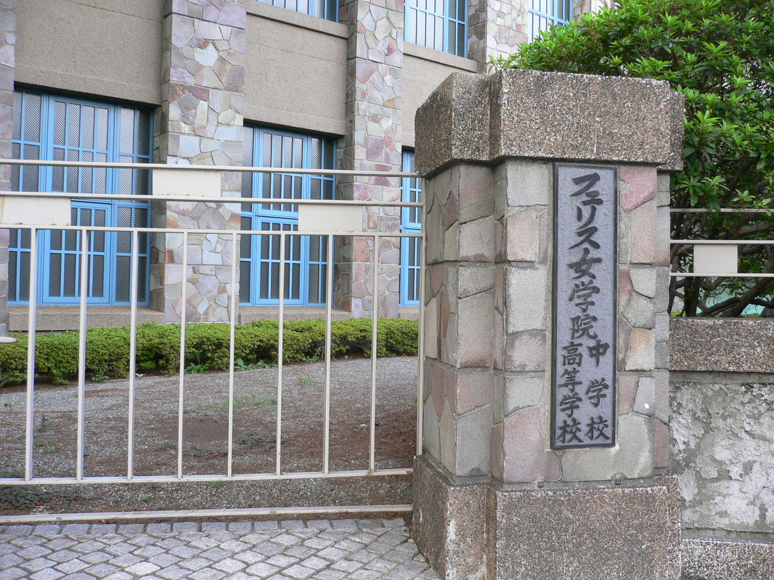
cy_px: 290
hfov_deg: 52.6
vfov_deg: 40.7
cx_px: 387
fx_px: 783
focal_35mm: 35
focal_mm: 5.8
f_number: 2.8
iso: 100
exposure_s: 1/60
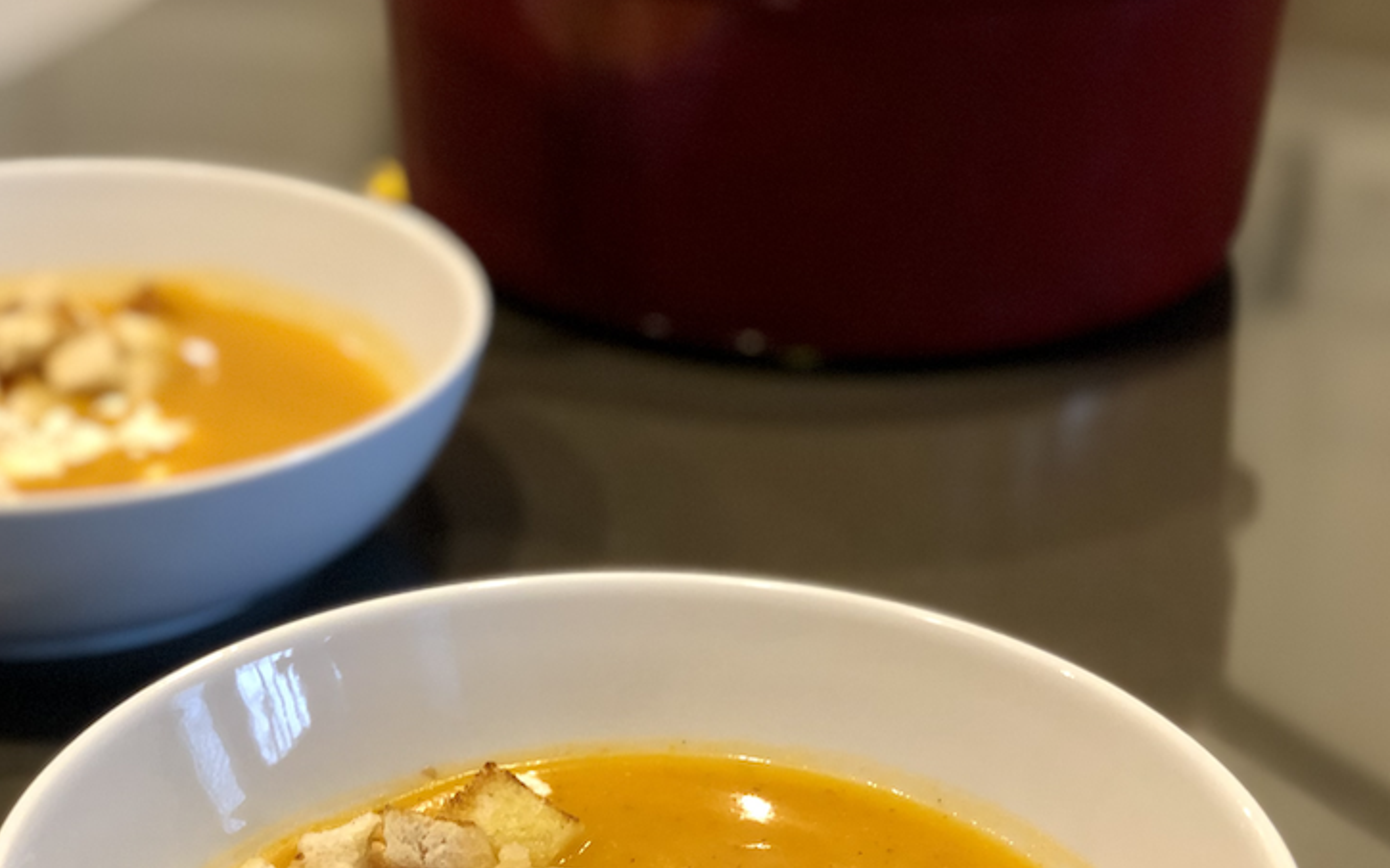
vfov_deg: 17.1
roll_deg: +0.1
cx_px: 619
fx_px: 2879
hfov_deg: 27.1
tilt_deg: -27.4
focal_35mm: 76
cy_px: 628
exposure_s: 1/24
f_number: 2.4
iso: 125
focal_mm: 6
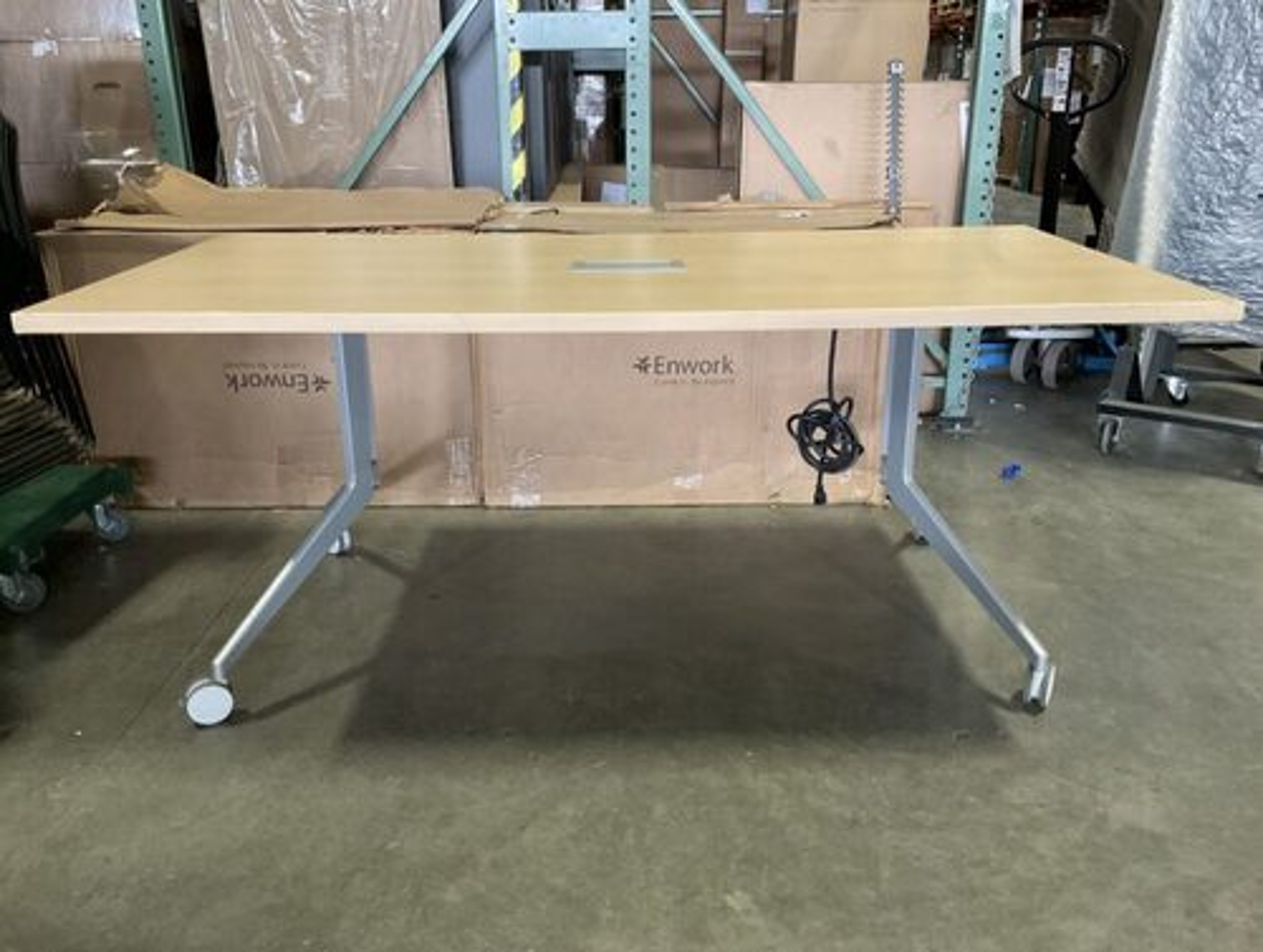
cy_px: 476
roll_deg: +0.0
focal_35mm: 29
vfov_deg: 48.4
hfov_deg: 61.6
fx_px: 1060
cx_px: 632
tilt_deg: -20.7
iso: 250
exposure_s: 1/60
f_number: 1.8
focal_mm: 3
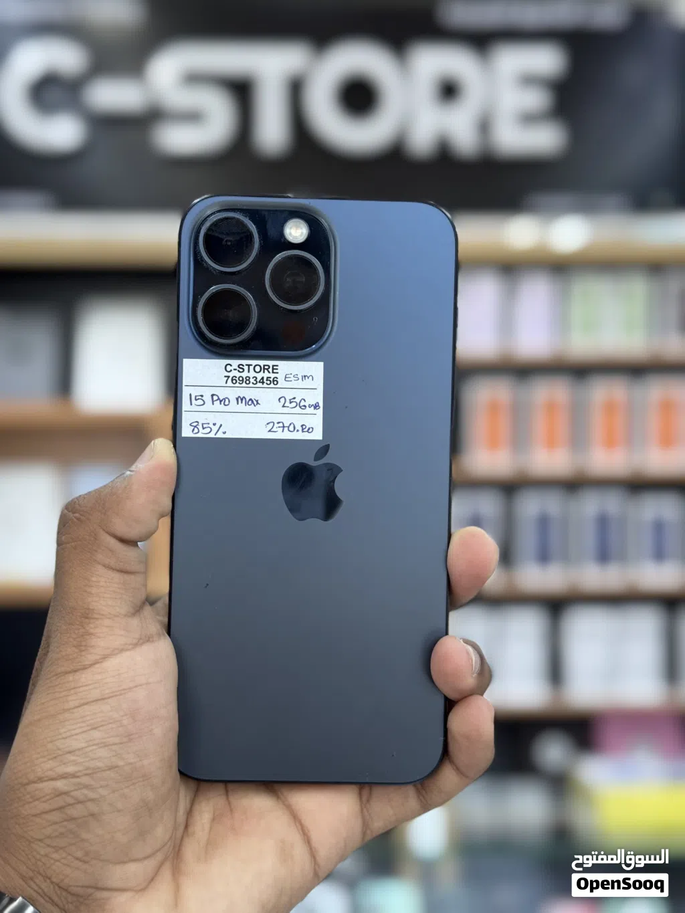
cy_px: 456
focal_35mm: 48
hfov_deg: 30.3
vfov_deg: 39.7
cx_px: 342
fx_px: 1266
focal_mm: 6.76
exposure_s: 1/269
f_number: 1.78
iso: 64
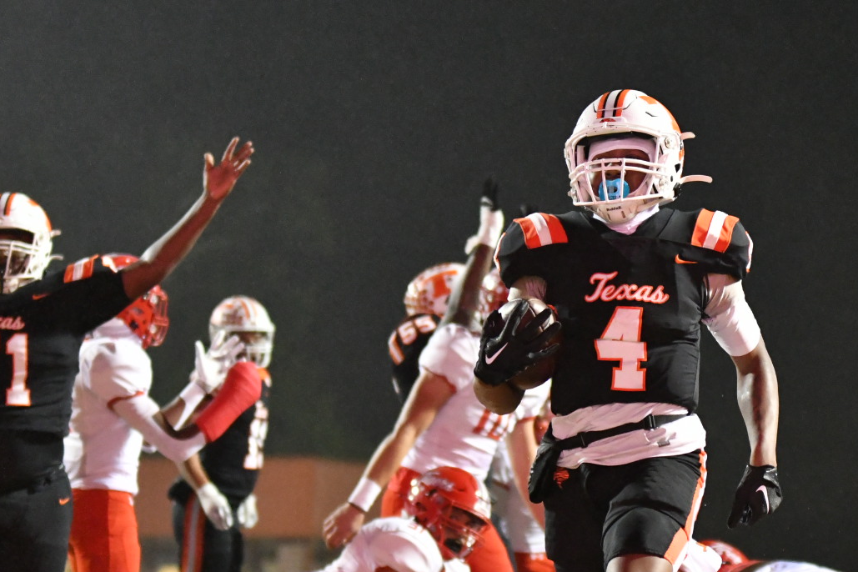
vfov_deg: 6.8
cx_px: 647
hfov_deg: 10.1
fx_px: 4838
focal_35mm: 203
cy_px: 384
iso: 6400
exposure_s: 1/800
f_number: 2.8
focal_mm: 86
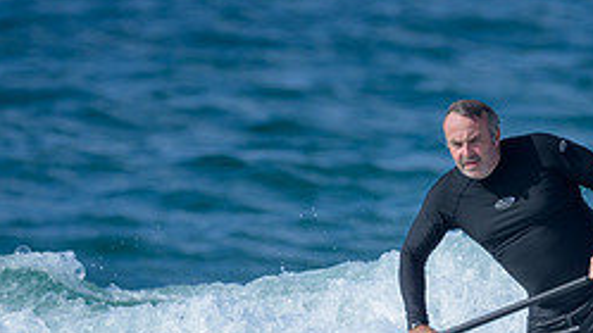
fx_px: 32875
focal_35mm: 2091
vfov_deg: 0.6
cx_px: 428
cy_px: 411
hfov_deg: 1.0
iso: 220
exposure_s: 1/2000
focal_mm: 800
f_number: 6.3
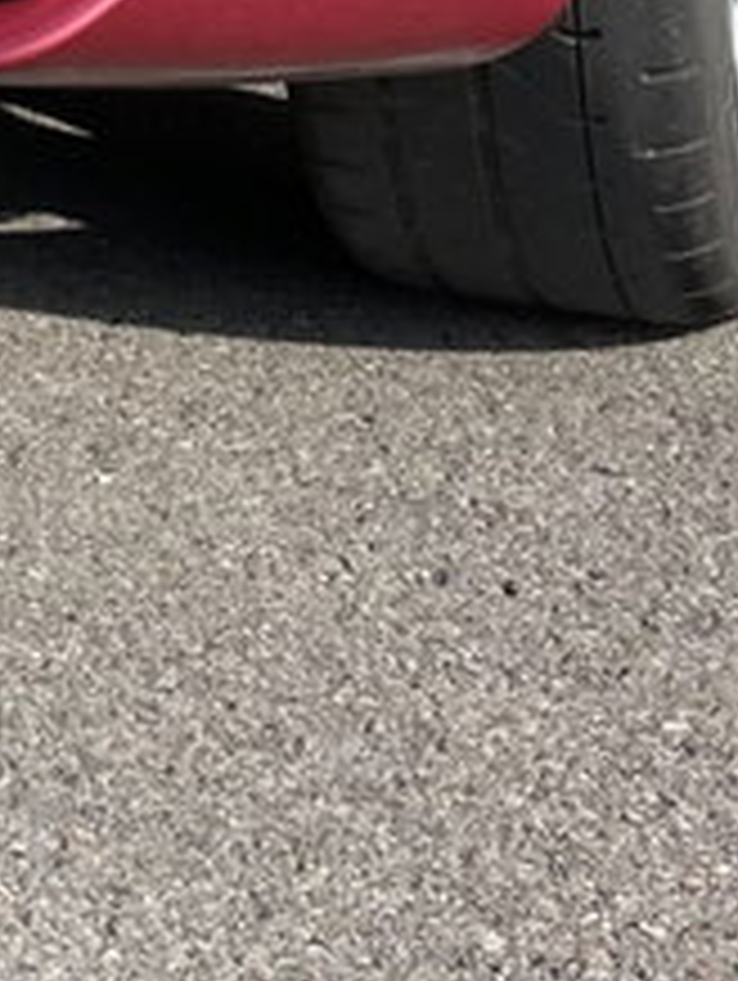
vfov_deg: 14.7
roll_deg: -1.8
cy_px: -590
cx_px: -396
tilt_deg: -2.1
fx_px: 3461
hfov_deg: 11.6
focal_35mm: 122
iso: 32
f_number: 1.6
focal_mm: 4.2
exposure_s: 1/924
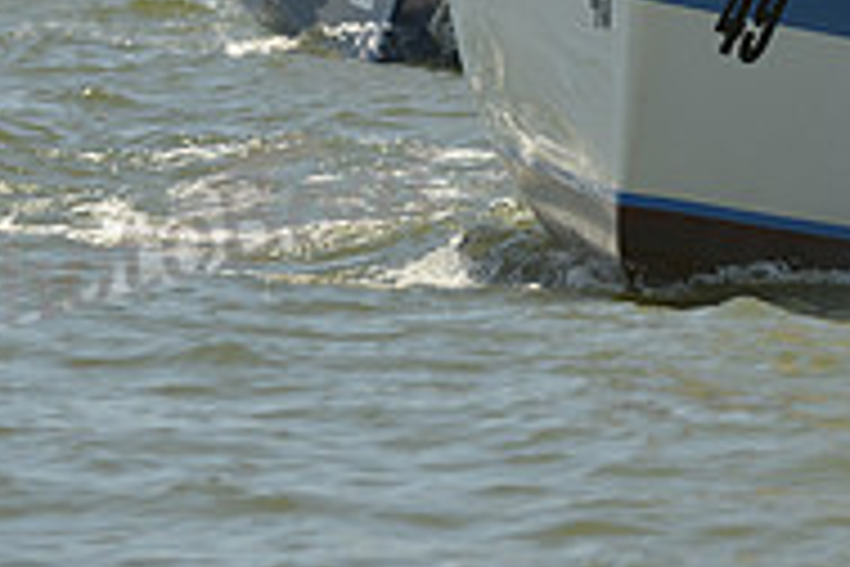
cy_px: -70
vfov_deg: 1.9
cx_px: 801
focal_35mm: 738
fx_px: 17424
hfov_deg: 2.8
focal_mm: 240
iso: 200
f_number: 5
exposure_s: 1/1600
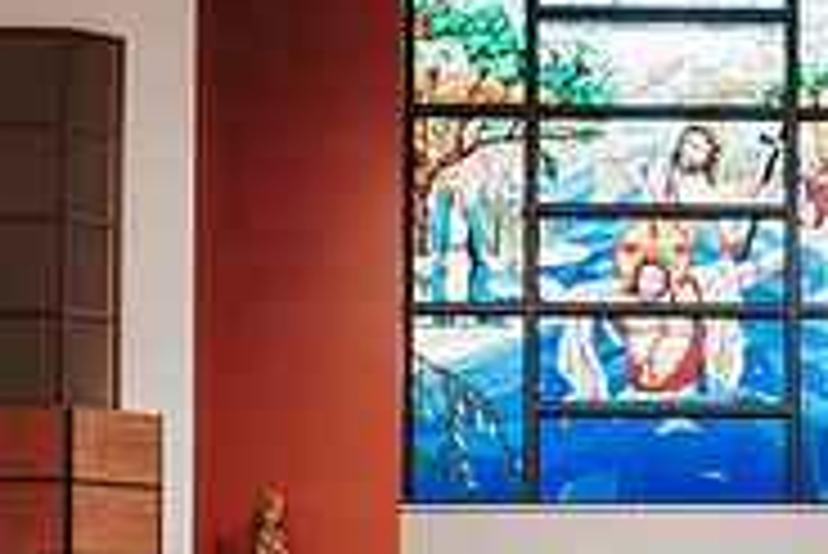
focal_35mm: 129
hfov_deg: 15.6
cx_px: 815
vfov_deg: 10.3
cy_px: 810
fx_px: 2969
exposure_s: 1/125
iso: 500
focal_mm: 35
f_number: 2.8
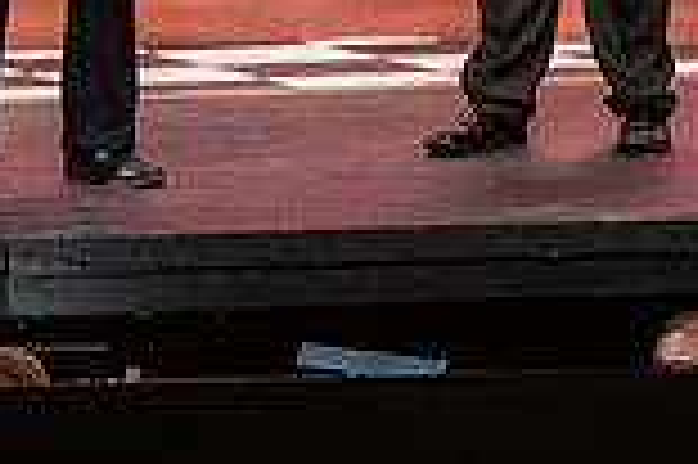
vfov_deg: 4.0
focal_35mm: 344
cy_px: -336
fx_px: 6663
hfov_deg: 6.0
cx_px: 351
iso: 3200
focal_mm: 92
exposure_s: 1/200
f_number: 3.2
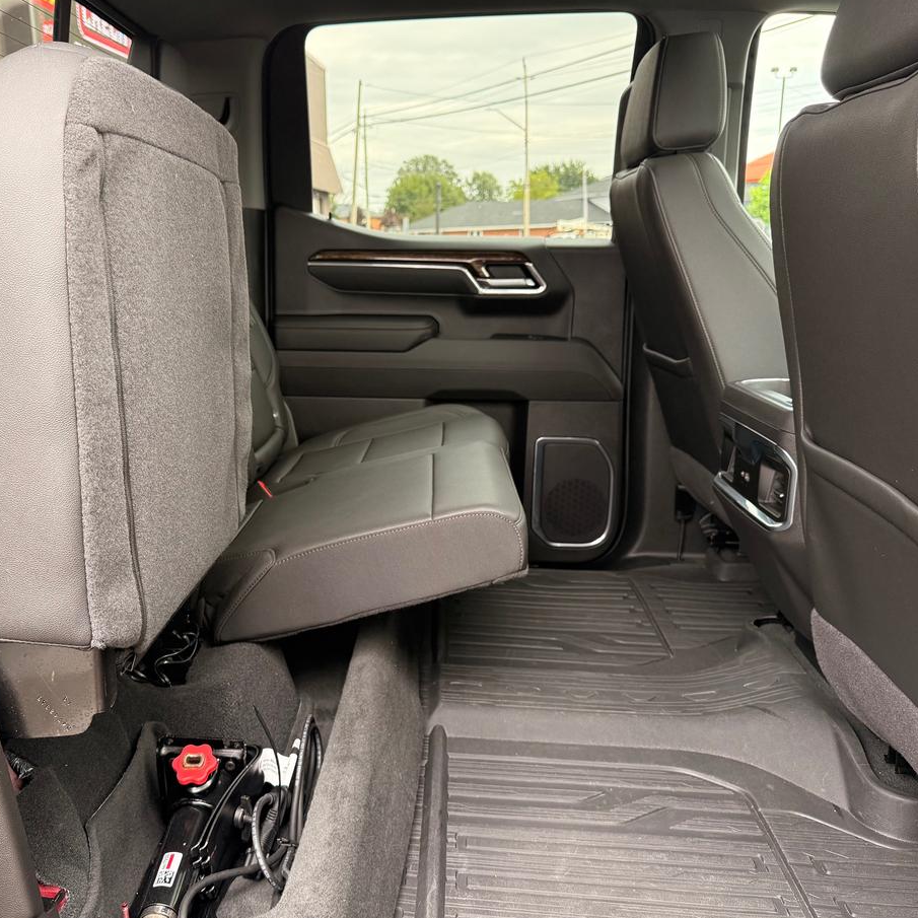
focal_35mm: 30
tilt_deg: -12.8
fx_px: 900
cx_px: 352
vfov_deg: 54.0
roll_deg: +1.5
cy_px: 463
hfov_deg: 53.5
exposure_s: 1/189
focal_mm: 6.76
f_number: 1.78
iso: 200
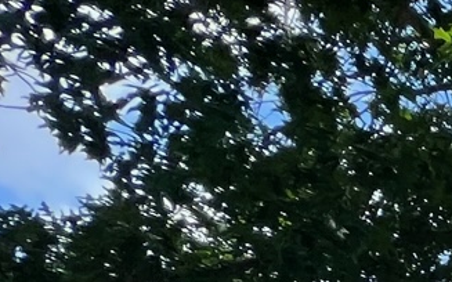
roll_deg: +1.5
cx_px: 1313
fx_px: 1047
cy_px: 791
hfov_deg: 12.0
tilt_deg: -1.0
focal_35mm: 85
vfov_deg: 11.1
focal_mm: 1.57
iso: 32
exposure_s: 1/622
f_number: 1.8
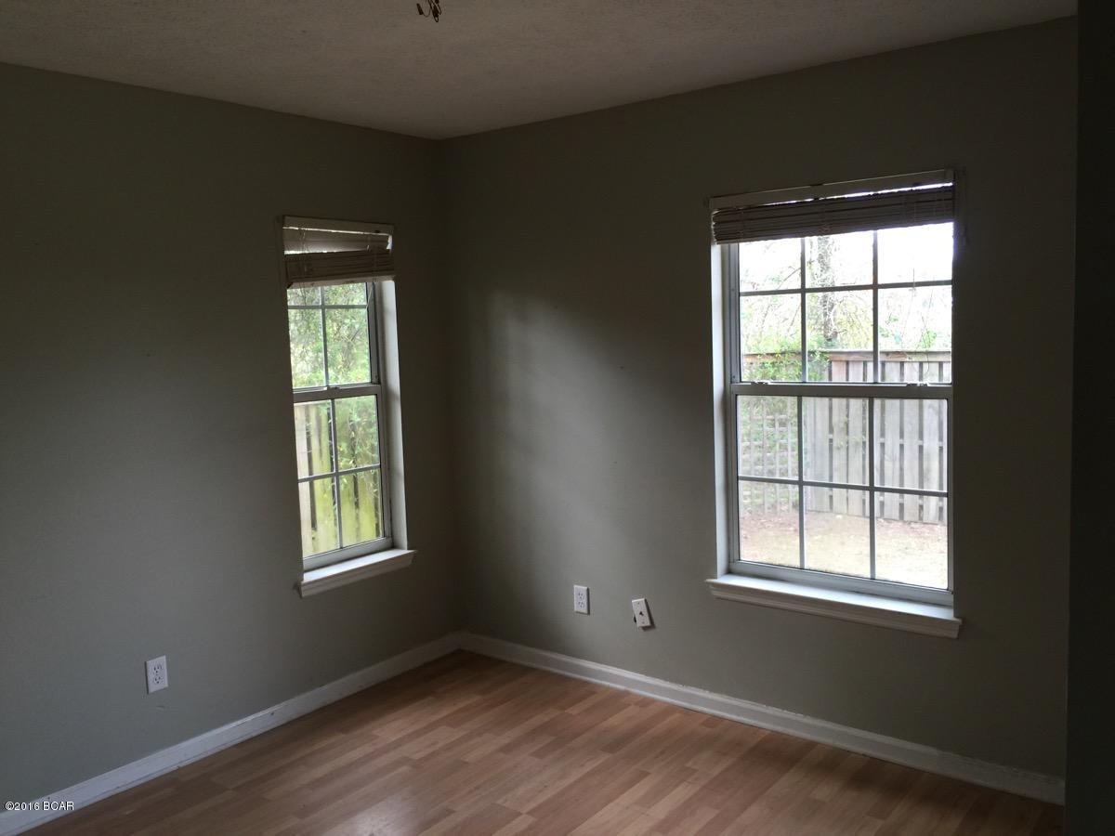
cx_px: 558
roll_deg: +0.2
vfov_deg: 48.2
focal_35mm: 29
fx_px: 934
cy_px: 418
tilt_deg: -4.4
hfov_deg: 61.7
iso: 32
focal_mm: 4.15
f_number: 2.2
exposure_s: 1/30
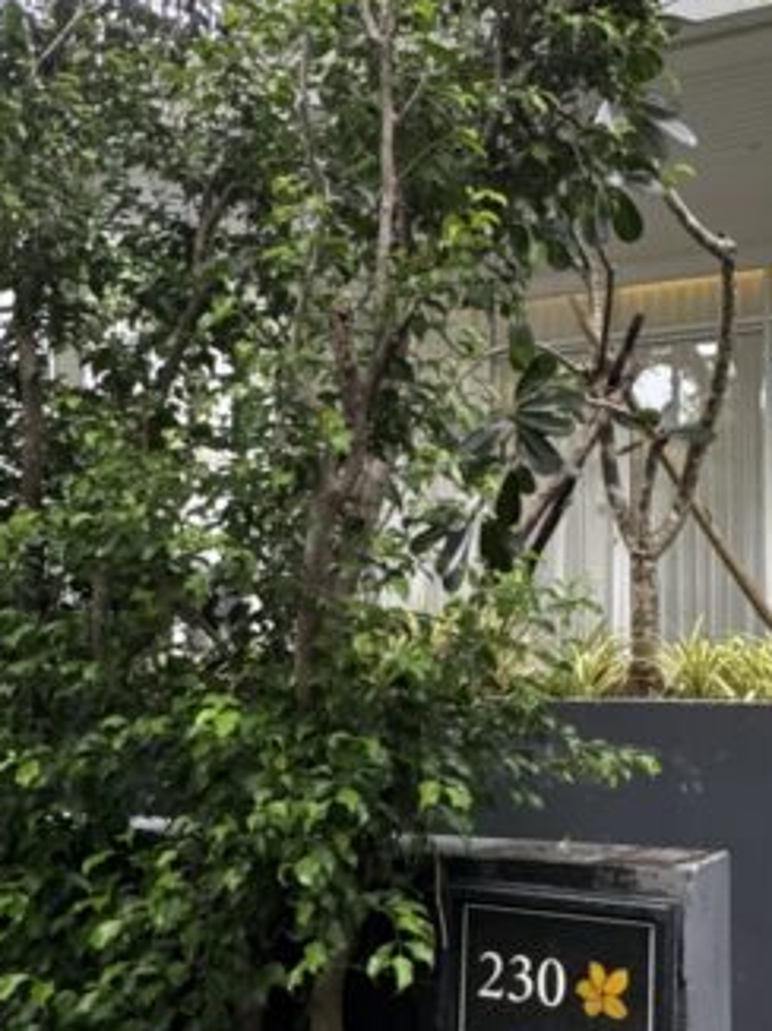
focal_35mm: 44
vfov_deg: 42.9
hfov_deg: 31.6
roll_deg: +0.3
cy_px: 560
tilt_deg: +5.1
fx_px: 1310
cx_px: 661
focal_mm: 2.22
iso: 320
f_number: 2.2
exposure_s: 1/94
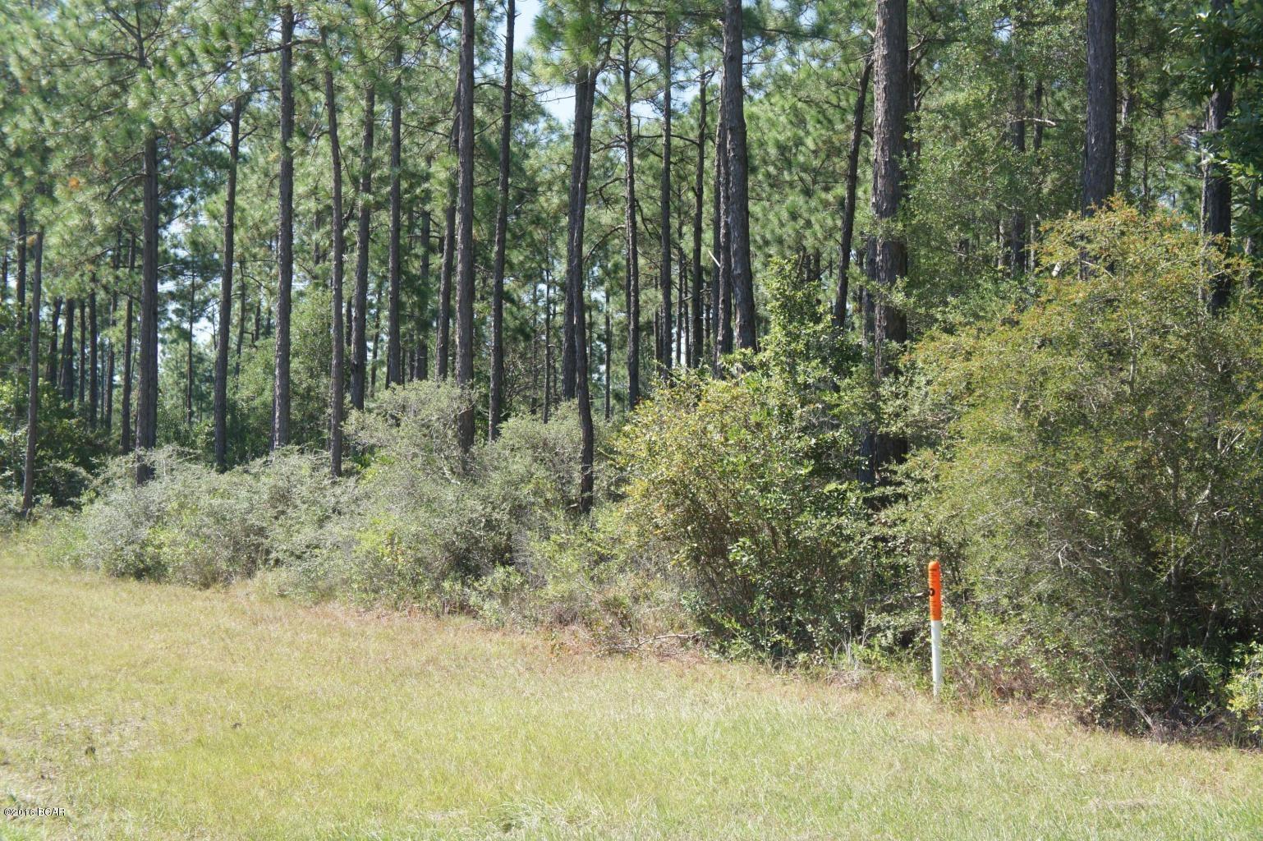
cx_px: 632
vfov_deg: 23.2
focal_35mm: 58
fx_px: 2051
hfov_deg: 34.2
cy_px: 420
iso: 200
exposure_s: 1/160
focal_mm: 39
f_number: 7.1
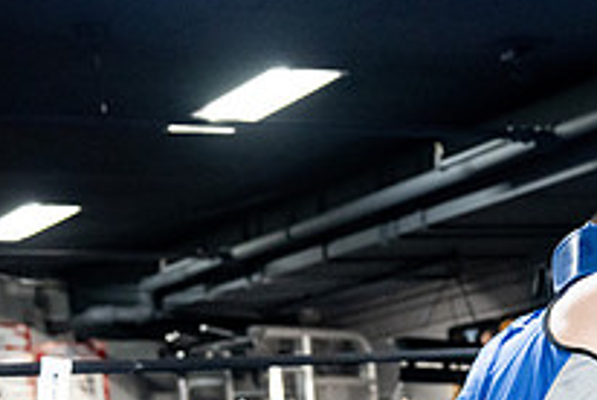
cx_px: 643
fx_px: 2009
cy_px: 401
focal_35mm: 121
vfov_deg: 11.3
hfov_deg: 16.4
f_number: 2.8
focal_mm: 43
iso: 10000
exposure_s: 1/1000
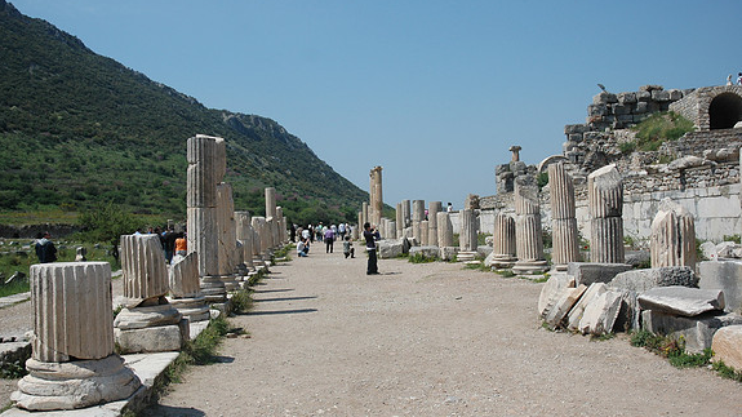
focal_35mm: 38
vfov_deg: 31.2
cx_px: 370
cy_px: 221
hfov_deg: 52.8
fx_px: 747
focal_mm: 24
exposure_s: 1/2000
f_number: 4.5
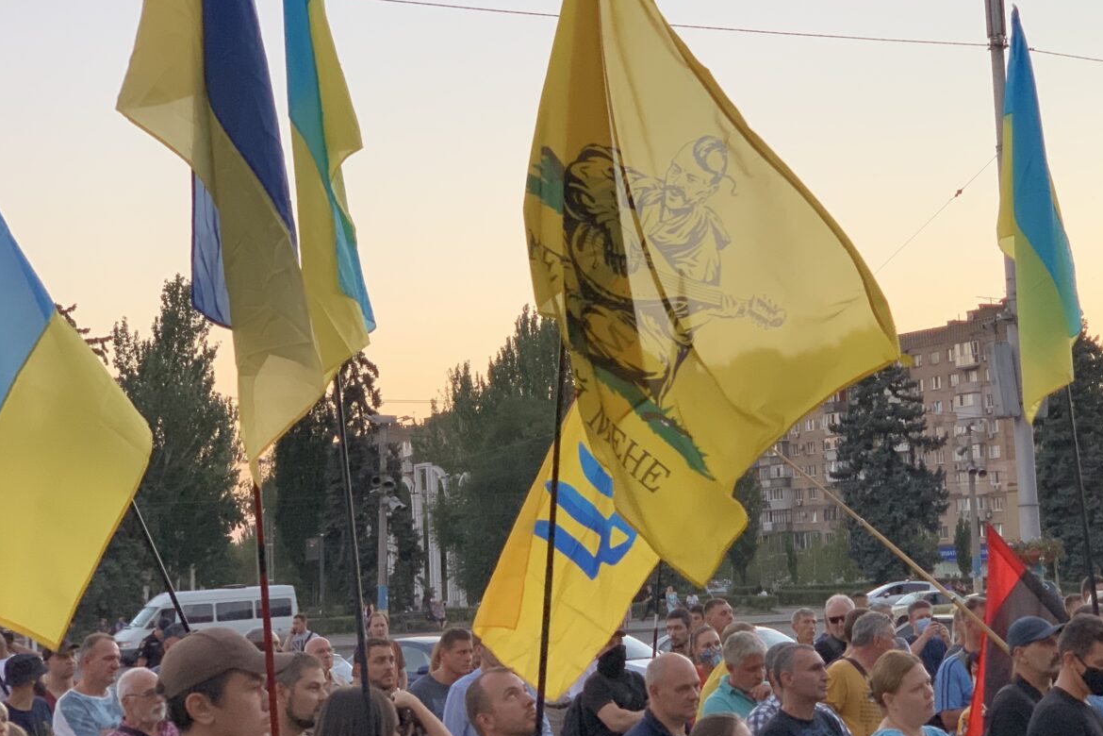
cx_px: 692
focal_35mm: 71
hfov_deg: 28.3
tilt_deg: +5.1
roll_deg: +1.9
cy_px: 355
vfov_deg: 19.2
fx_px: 2175
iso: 40
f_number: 2.4
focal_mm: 6
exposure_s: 1/122
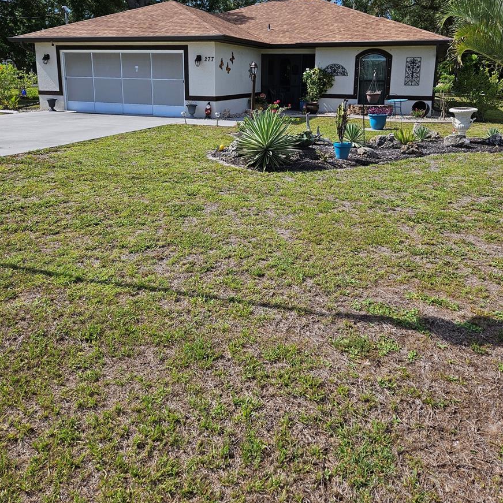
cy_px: 167
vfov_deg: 56.1
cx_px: 250
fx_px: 460
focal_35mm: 28
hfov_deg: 57.3
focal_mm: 5.4
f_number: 1.8
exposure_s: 1/2180
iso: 25
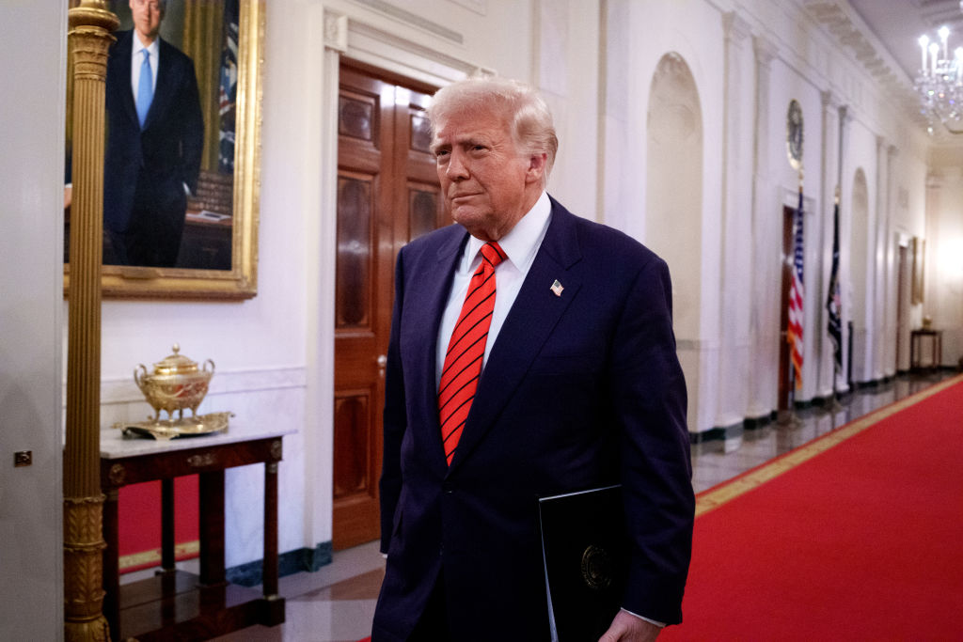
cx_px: 482
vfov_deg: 36.9
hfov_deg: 53.1
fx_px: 963
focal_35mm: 36
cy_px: 321
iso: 4000
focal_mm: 24
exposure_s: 1/250
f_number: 2.8
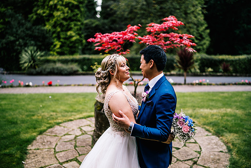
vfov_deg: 37.9
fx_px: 244
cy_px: 84
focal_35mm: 35
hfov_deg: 54.4
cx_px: 126
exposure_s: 1/250
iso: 250
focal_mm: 35
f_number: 1.4
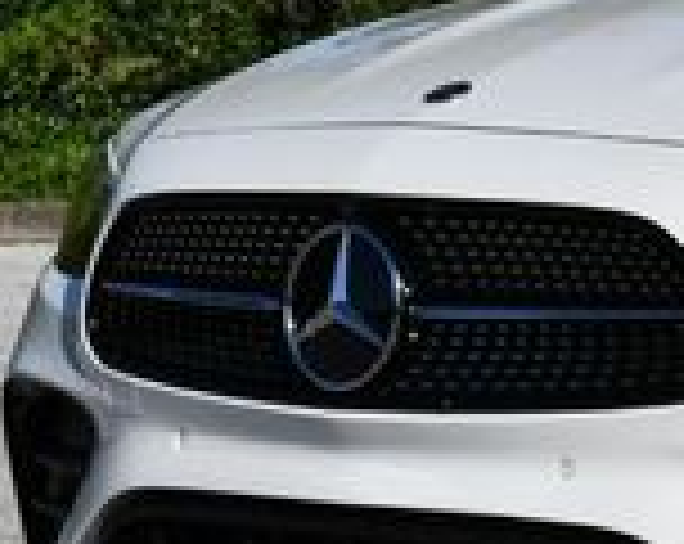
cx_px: 1260
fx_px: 4809
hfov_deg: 7.9
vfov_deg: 6.5
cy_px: -9
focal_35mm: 238
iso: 100
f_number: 9
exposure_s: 1/320
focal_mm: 30
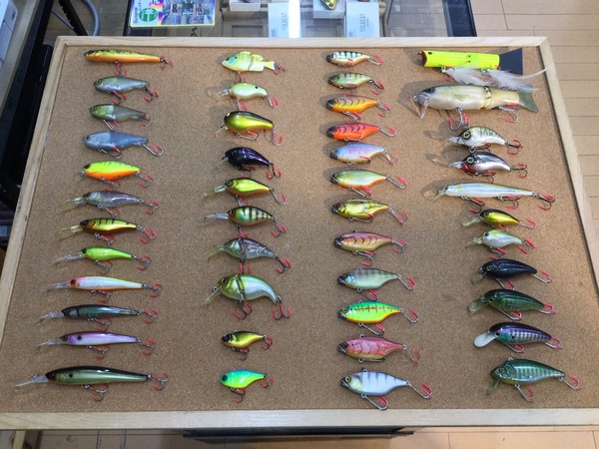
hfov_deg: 58.4
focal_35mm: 31
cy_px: 224
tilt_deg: -66.1
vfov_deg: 45.4
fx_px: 536
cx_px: 300
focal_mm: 3.3
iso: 25
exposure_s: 1/30
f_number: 2.4
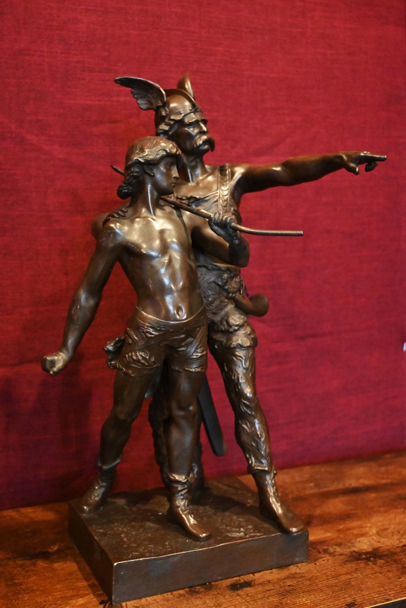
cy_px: 304
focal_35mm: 41
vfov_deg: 47.2
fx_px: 698
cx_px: 203
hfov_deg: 32.4
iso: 8000
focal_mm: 27.5
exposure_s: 1/60
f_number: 4.5
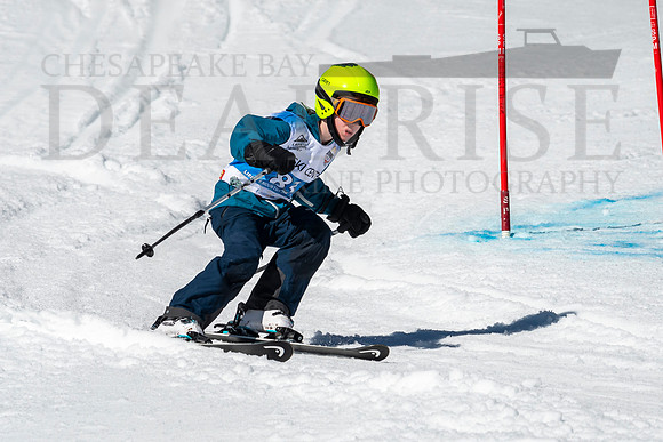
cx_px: 310
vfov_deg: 1.6
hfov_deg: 2.5
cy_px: 228
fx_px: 15491
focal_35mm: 841
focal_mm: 400
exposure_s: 1/2000
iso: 200
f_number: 8
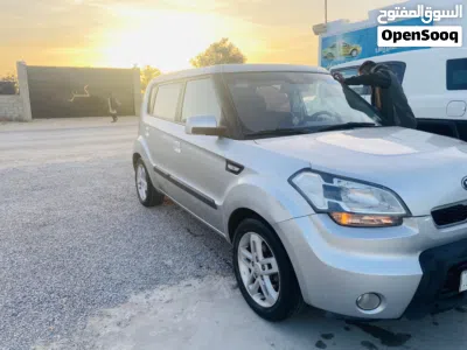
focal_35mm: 26
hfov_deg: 67.3
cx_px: 234
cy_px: 175
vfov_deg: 53.1
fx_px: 351
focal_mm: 4.25
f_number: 1.8
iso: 32
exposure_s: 1/312
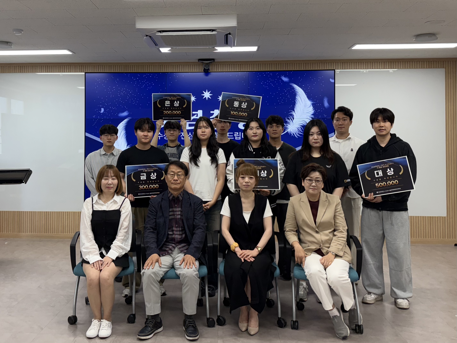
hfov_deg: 67.3
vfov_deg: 53.1
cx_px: 228
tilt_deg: +1.9
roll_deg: +0.7
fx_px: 343
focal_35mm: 26
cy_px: 172
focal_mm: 5.96
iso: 125
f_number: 1.6
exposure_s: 1/144
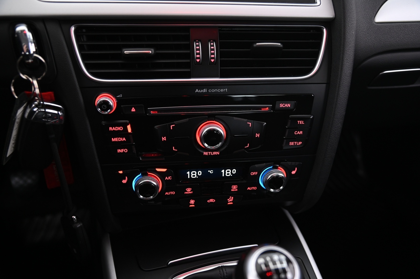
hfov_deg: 60.3
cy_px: 140
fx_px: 361
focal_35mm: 31
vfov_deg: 42.3
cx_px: 210
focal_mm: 31
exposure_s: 1/13
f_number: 4
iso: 2000
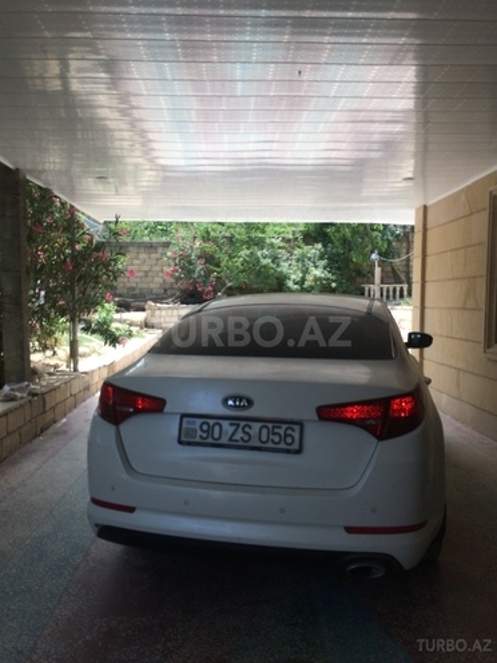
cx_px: 248
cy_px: 332
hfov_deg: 48.2
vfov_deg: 61.7
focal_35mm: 29
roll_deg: +0.1
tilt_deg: -4.4
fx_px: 555
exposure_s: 1/684
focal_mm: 4.15
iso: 32
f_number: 2.2
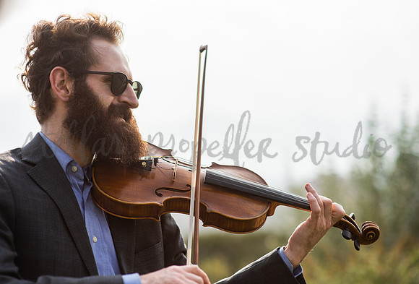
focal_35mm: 86
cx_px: 206
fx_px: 1005
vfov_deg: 16.1
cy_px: 142
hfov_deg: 23.5
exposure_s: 1/3200
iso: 160
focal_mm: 85
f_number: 2.2
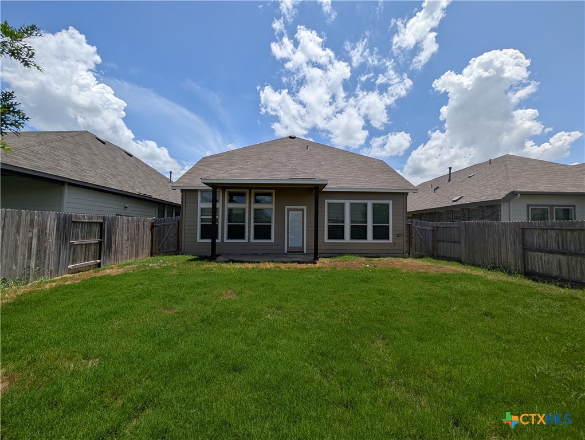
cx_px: 292
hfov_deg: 110.5
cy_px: 220
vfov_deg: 94.6
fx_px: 203
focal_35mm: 12
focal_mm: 2.02
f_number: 1.7
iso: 56
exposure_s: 1/5848
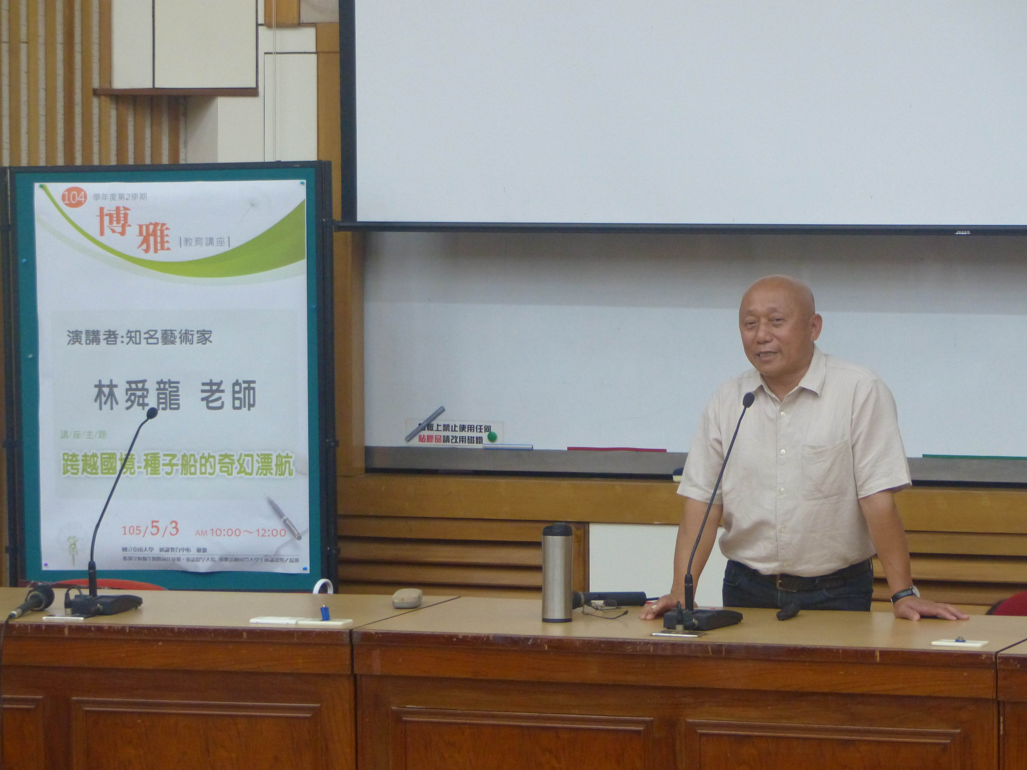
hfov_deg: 12.2
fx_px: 4806
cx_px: 514
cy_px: 385
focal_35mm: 162
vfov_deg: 9.2
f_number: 2.8
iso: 400
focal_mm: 29.2
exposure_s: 1/60
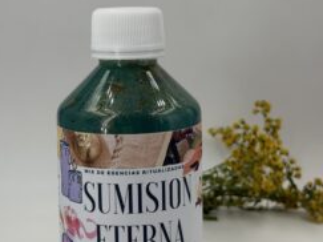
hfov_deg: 24.7
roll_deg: -0.8
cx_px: 150
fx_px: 737
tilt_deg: -6.3
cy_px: 89
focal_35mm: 79
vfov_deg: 18.6
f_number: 1.78
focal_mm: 6.76
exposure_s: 1/2088
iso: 64
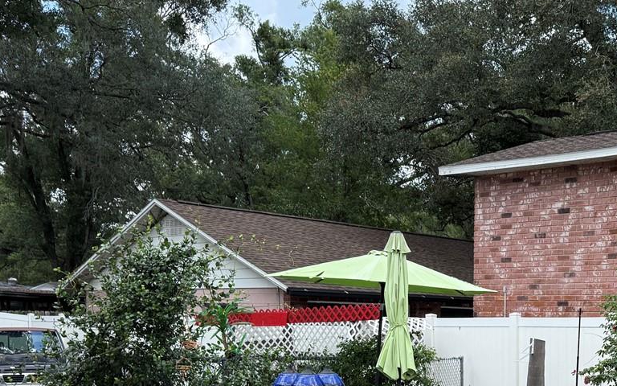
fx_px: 891
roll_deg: -1.3
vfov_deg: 23.5
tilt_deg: -3.6
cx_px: 564
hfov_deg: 35.7
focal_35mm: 53
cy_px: 380
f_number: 1.78
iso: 100
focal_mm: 6.76
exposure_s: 1/1727
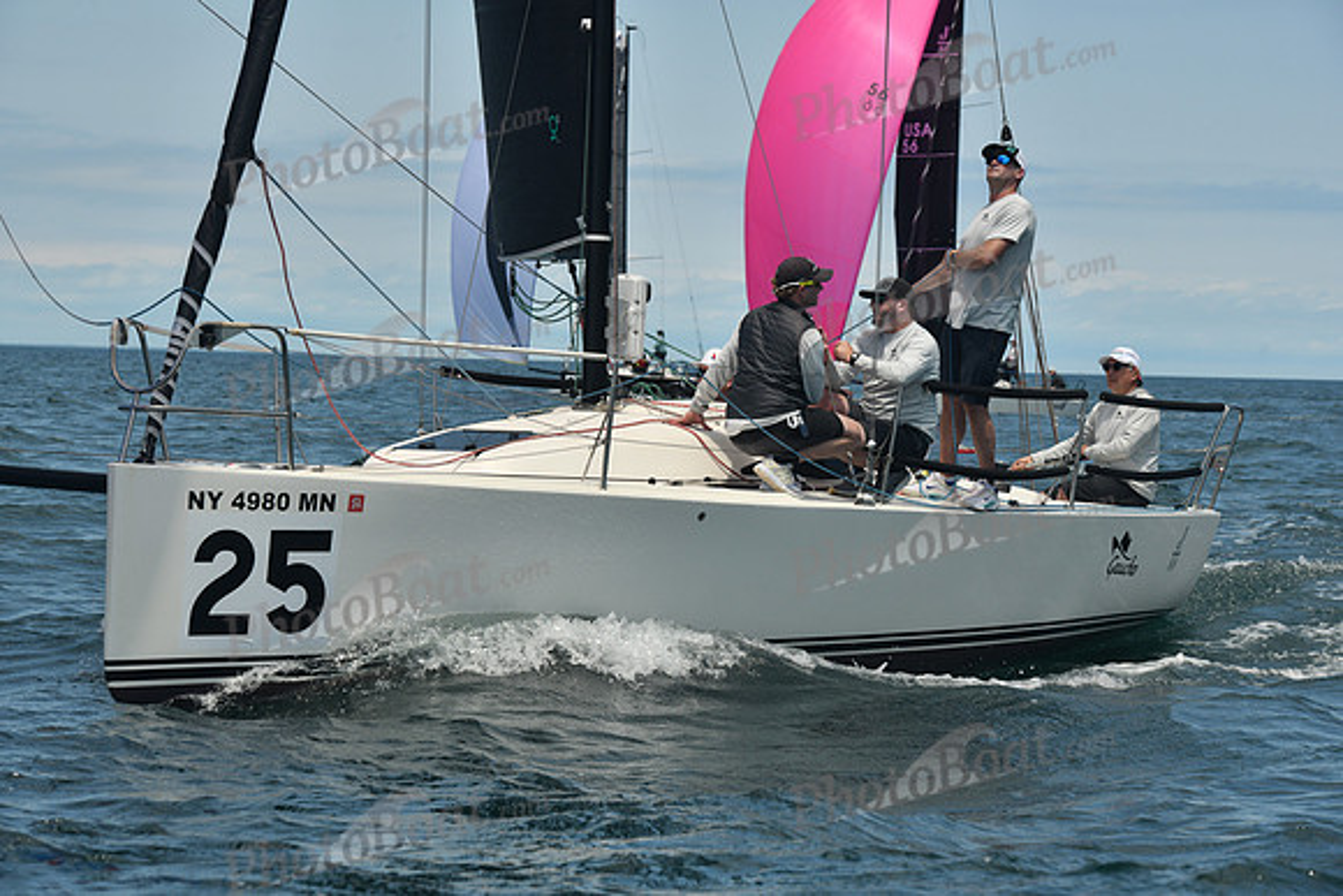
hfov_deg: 17.1
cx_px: 672
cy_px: 448
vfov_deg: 11.4
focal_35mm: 120
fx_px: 4478
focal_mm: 120
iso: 320
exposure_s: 1/640
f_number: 9
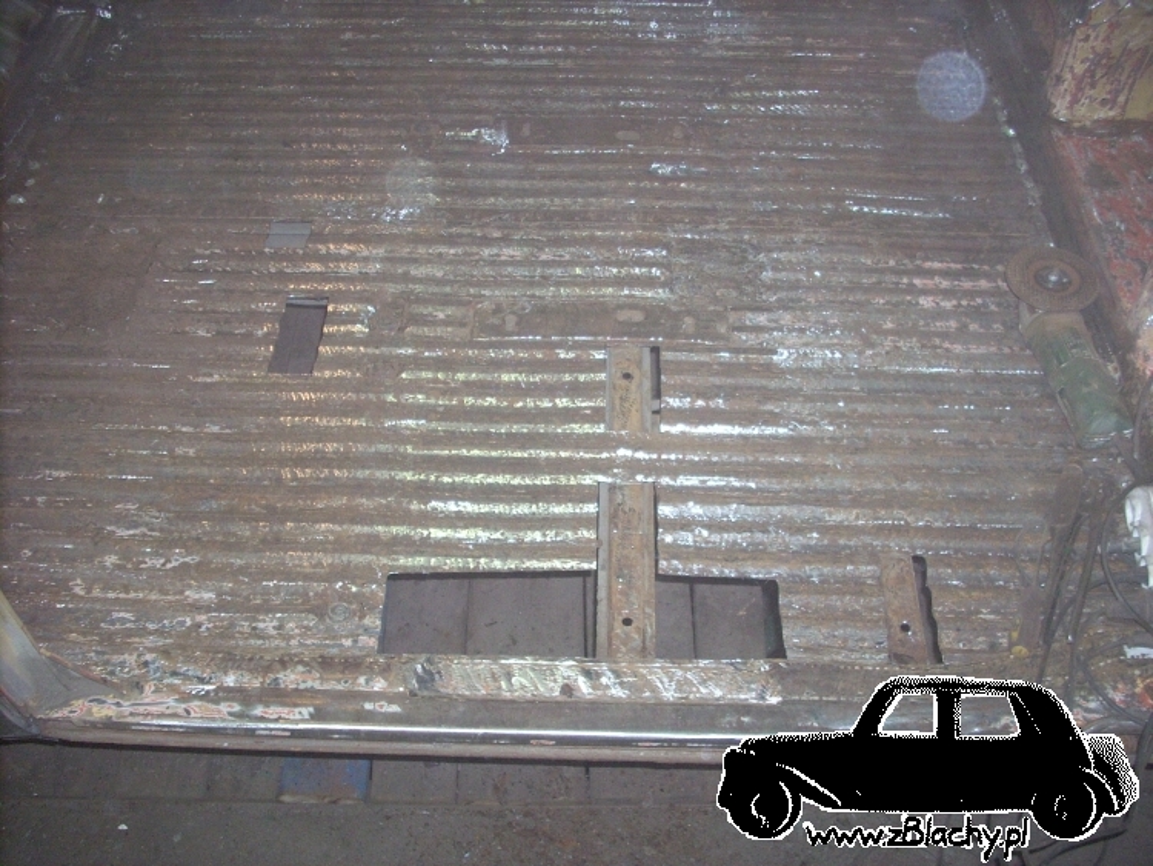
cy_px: 433
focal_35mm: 37
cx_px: 576
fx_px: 1233
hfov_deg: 50.1
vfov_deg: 38.7
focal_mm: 6.2
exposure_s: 1/60
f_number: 2.8
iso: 259
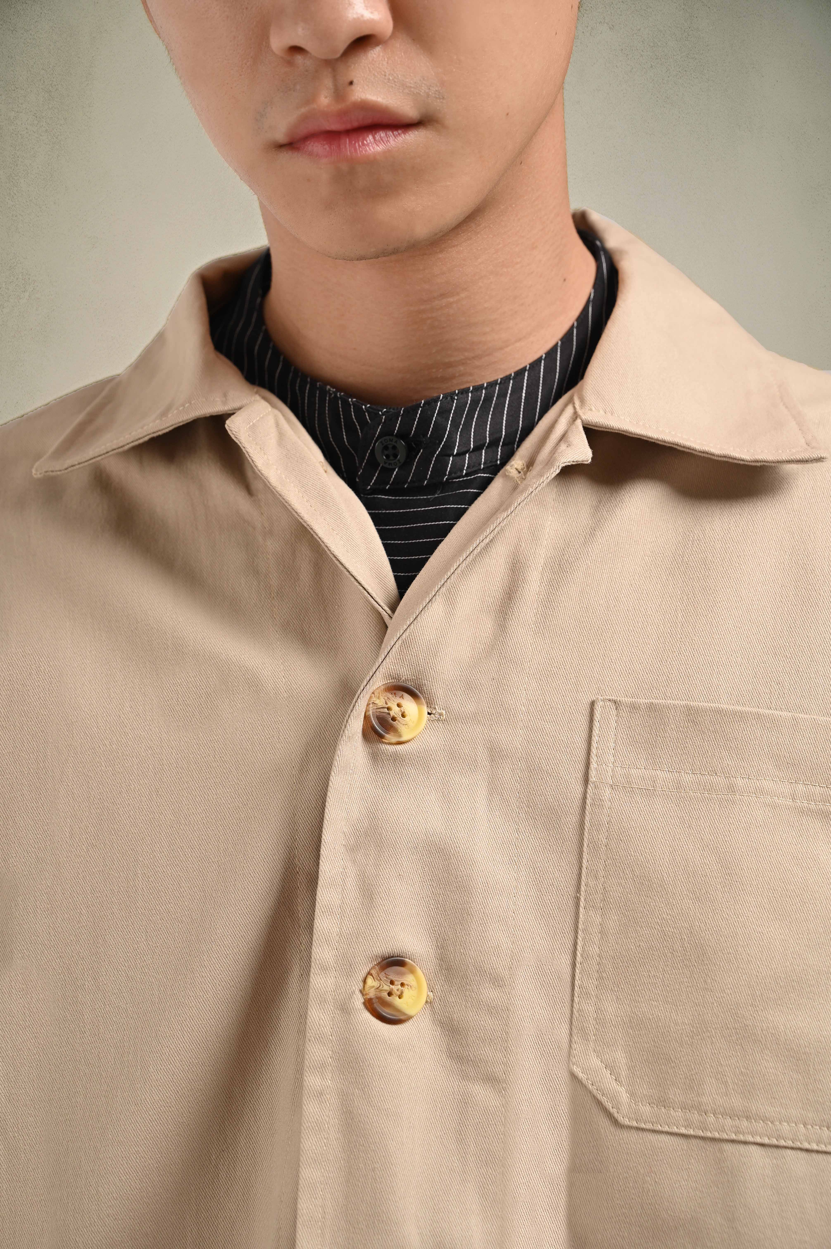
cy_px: 624
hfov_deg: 19.4
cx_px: 416
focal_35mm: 70
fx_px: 2427
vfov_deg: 28.9
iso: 200
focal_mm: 70
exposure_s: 1/160
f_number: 7.1
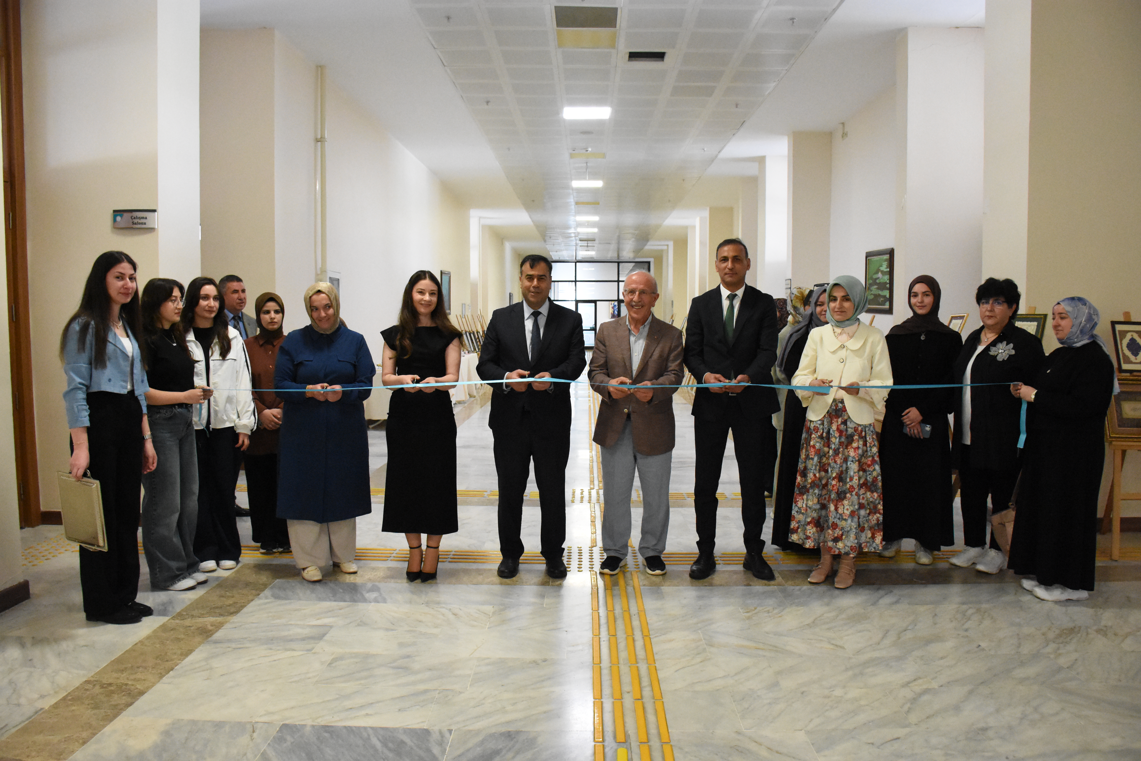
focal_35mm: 27
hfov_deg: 67.4
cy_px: 380
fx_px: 856
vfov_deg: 47.9
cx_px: 570
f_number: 5.6
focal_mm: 18
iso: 6400
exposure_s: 1/100
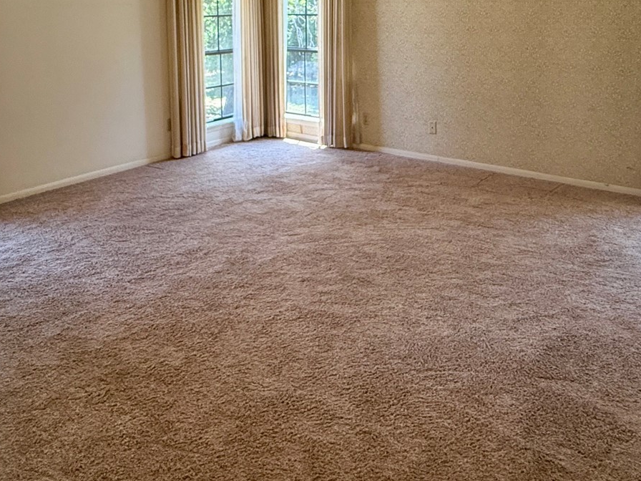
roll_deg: +0.0
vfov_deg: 41.2
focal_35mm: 32
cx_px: 356
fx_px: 593
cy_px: 60
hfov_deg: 56.7
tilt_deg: -4.1
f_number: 2.2
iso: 320
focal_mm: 2.22
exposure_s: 1/120
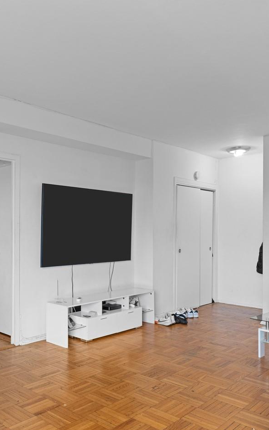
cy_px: 226
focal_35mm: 31
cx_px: 69
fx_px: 364
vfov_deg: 61.2
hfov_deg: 39.5
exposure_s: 1/4
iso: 400
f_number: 10
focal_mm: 14
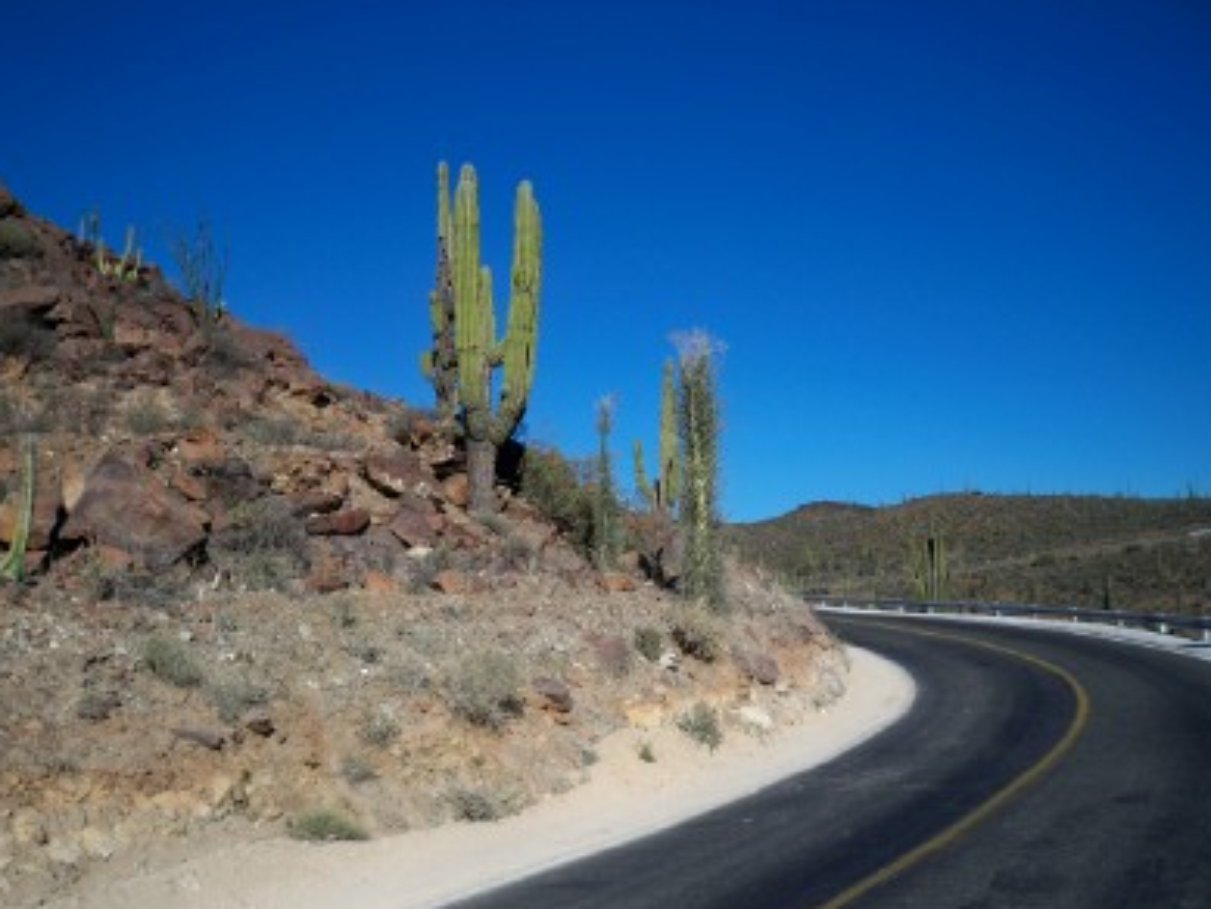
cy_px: 458
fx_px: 1260
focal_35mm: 36
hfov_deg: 51.3
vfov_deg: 39.7
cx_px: 604
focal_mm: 6.3
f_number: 4.7
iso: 64
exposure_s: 1/800
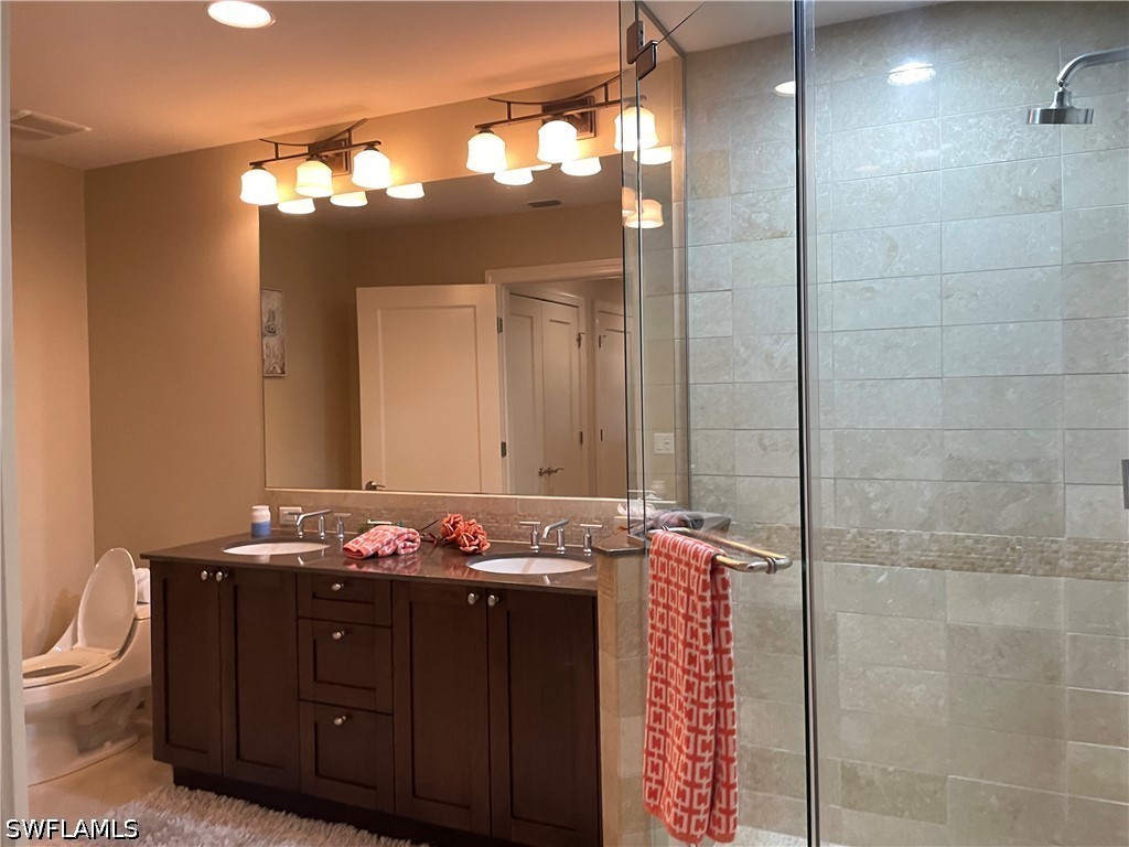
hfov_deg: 67.3
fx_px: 848
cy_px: 424
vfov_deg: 53.1
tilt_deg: -2.7
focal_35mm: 26
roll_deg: +1.8
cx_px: 564
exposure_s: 1/60
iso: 400
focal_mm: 4.2
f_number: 1.6
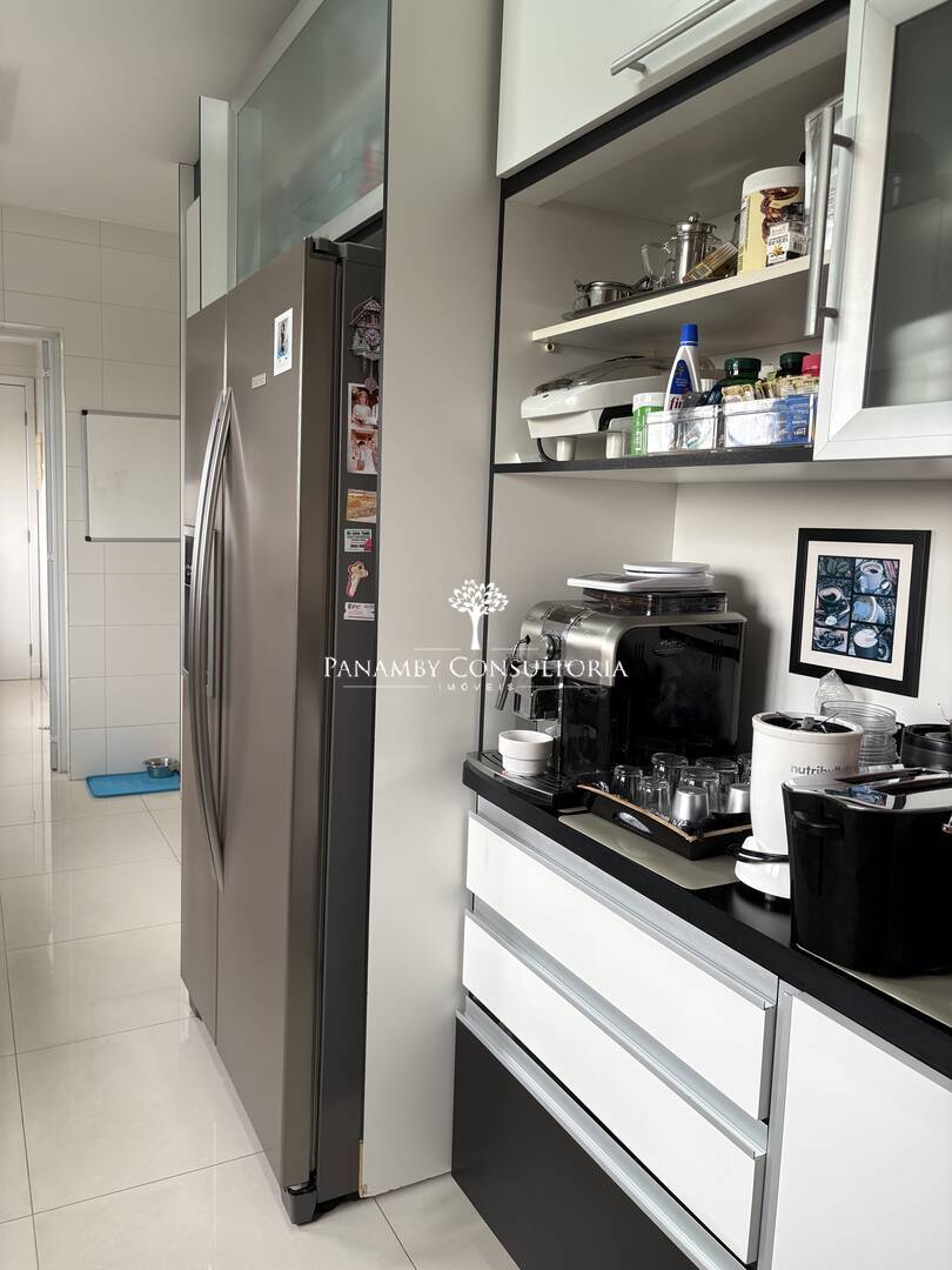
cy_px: 635
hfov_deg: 53.1
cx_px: 476
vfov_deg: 67.3
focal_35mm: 26
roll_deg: -2.9
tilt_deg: -6.7
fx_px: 953
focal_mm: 5.96
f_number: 1.6
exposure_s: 1/120
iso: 100
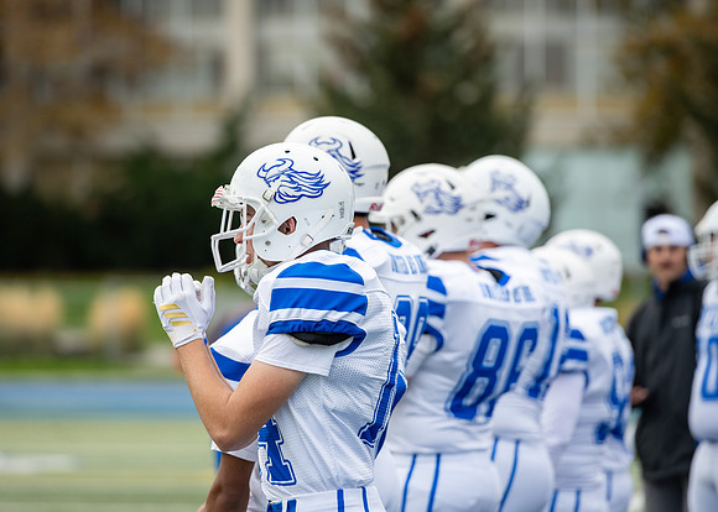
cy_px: 256
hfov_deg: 9.3
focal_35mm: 216
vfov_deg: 6.7
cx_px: 321
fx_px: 4404
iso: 125
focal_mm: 200
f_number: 2.8
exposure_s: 1/1000
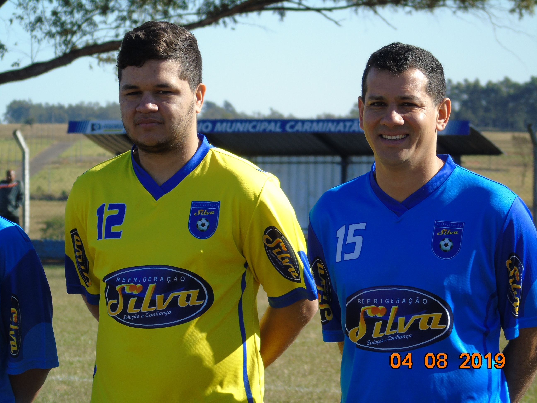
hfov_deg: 8.1
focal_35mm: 243
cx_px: 268
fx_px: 3770
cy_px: 202
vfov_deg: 6.1
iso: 80
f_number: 4.8
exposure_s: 1/250
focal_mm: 43
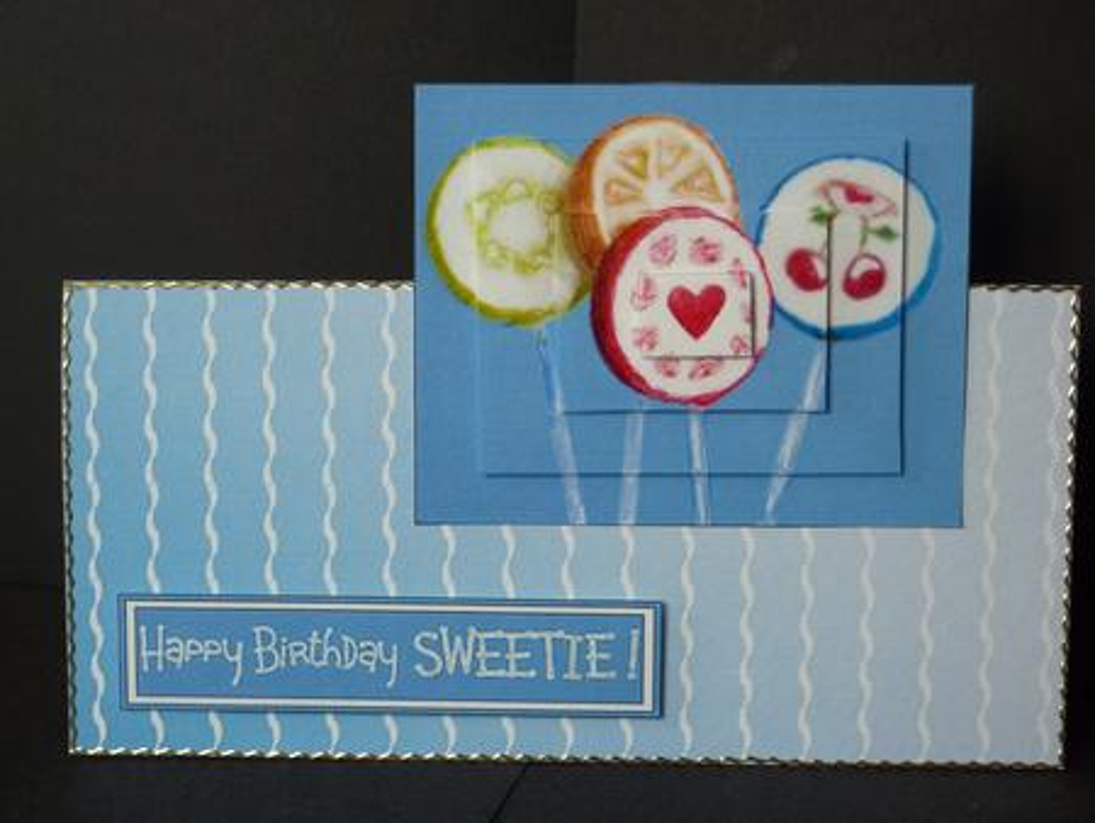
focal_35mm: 55
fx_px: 1741
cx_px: 548
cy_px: 412
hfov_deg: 34.9
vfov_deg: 26.6
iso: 160
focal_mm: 9.1
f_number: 3.9
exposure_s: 1/40
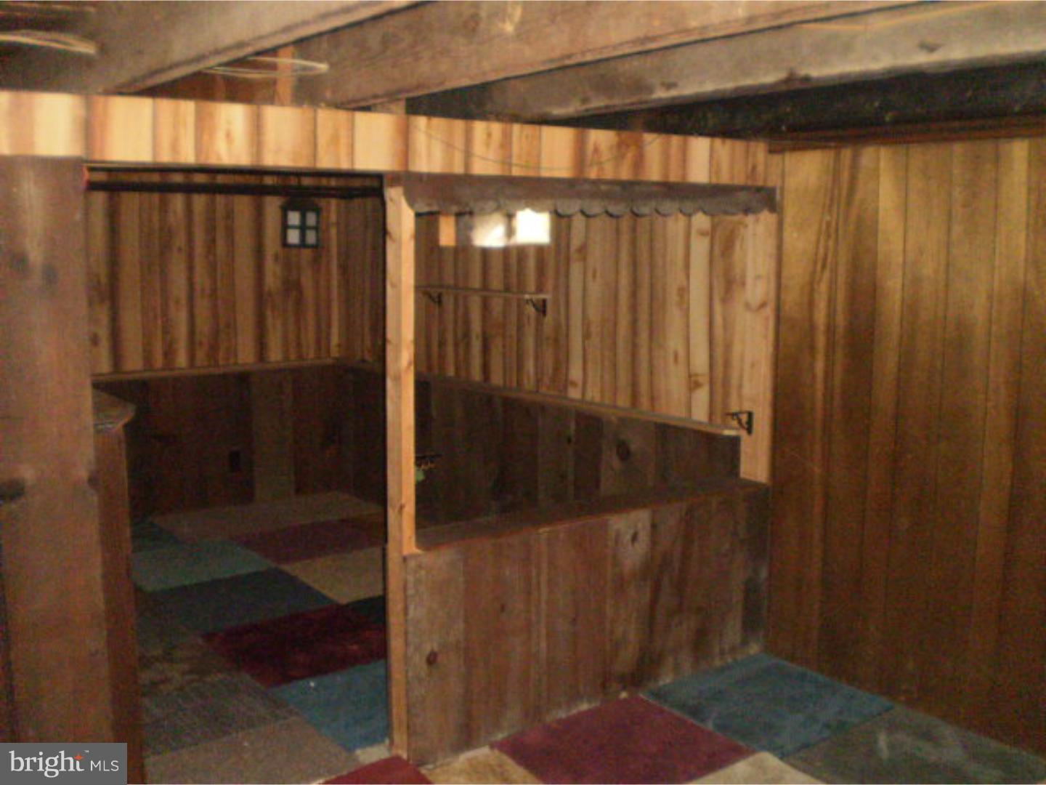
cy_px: 392
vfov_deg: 39.7
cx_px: 523
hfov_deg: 51.4
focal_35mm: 36
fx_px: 1088
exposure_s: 1/30
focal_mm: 6.3
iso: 640
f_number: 3.1
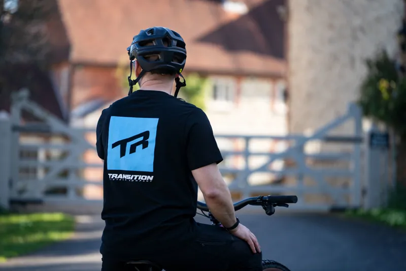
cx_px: 203
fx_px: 2255
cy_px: 136
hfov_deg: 10.3
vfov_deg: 6.9
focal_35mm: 200
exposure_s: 1/800
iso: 640
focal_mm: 200
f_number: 4
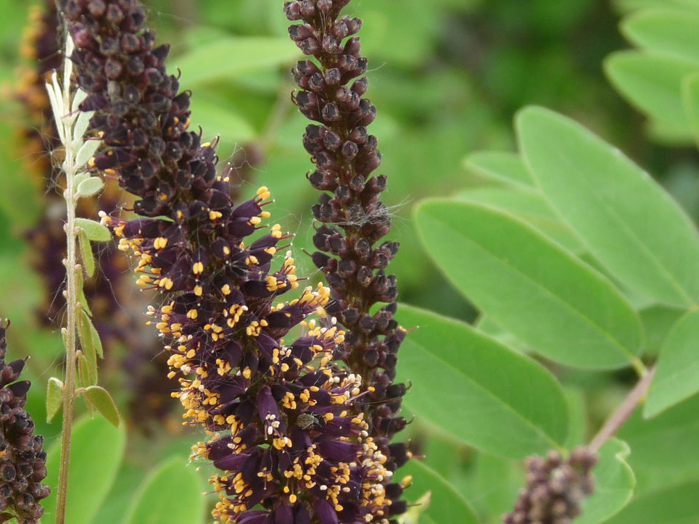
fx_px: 4382
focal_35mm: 217
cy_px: 256
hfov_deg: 9.1
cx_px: 112
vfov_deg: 6.8
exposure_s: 1/160
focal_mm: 19.4
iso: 100
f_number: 4
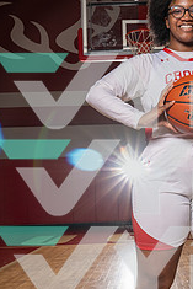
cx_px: 178
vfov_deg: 42.4
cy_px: 178
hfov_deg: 28.0
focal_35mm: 46
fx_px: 369
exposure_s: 1/250
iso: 400
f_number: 9
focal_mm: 24
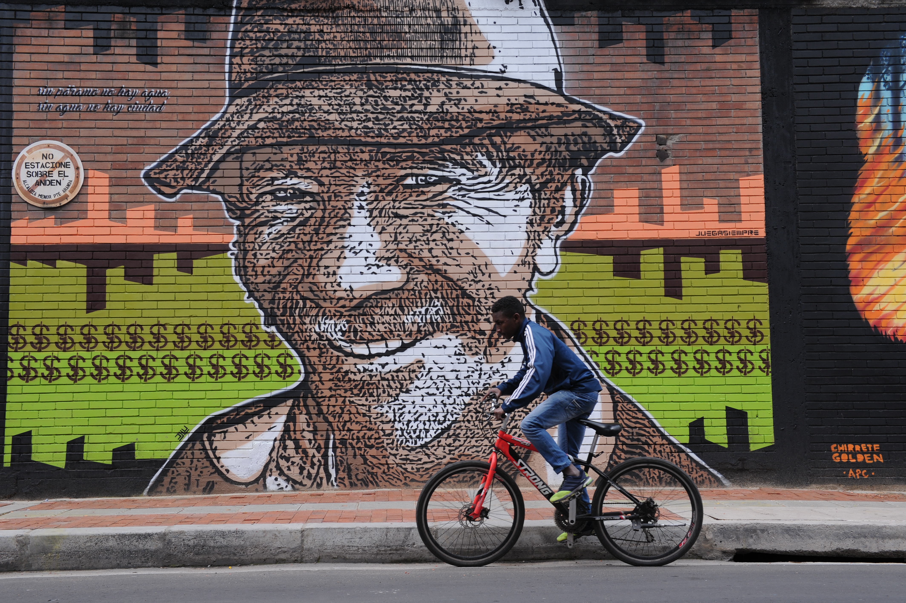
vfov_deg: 30.5
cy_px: 302
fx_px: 1107
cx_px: 453
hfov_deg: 44.5
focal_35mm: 44
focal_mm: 44
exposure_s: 1/500
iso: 320
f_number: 8
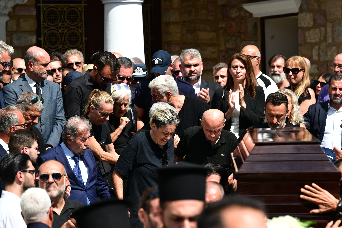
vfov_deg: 6.9
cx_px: 171
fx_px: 1900
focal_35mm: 200
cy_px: 114
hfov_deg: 10.3
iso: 800
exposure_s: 1/2000
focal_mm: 200
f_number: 7.1
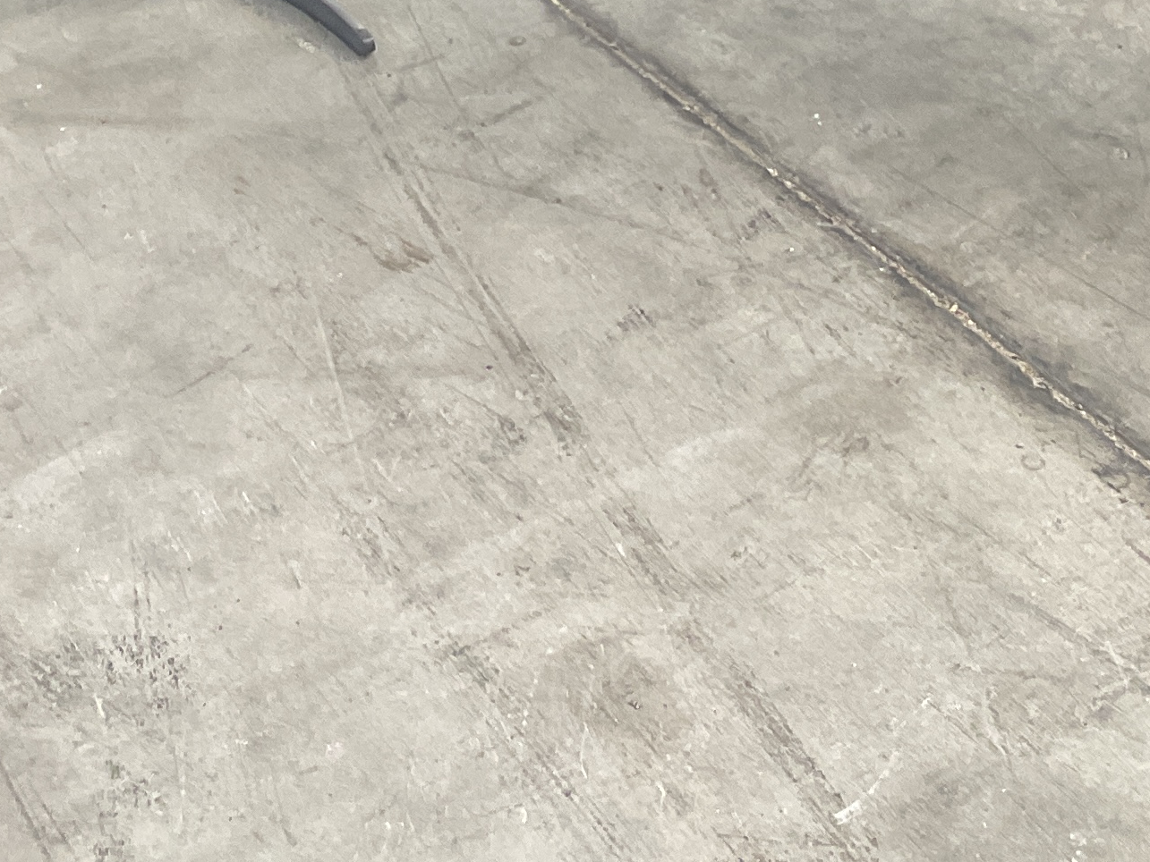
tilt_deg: -33.3
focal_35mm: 91
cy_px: -85
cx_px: 552
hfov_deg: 21.5
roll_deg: +0.3
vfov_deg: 15.8
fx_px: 3023
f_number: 1.8
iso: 64
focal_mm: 3
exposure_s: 1/122
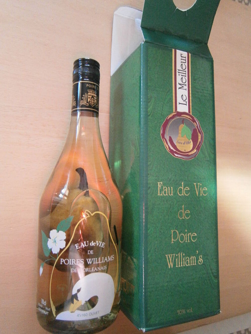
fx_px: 251
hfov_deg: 53.1
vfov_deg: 67.3
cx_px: 126
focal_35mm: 26
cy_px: 167
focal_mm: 4.7
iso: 400
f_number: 2.8
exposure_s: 1/30
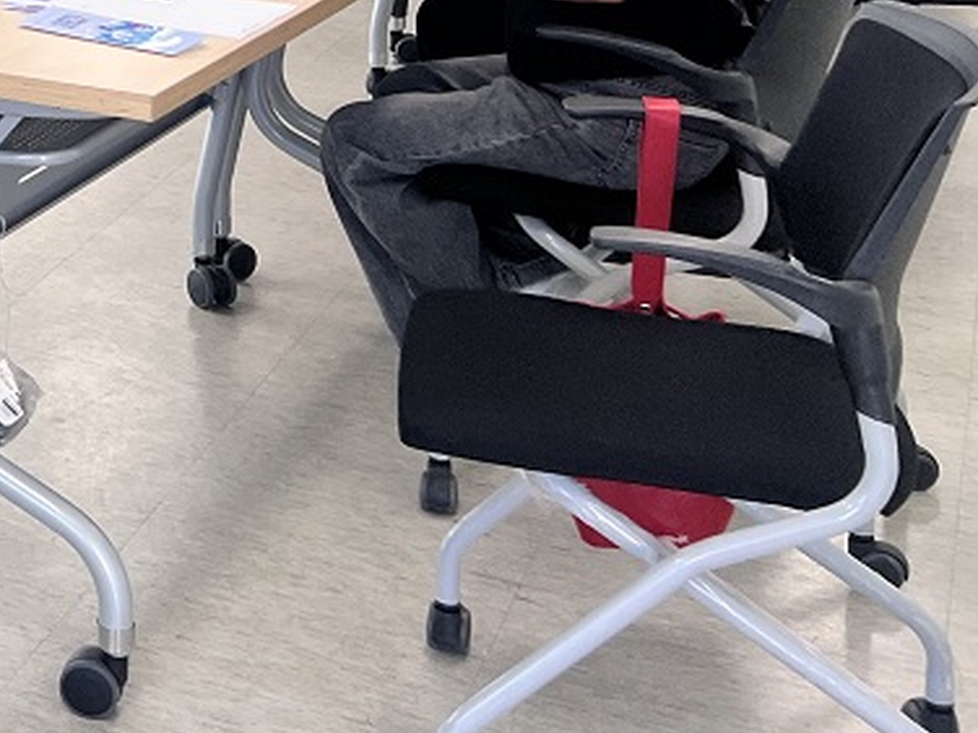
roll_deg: +0.0
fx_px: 2345
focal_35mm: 83
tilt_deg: -6.1
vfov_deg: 16.7
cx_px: -497
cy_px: -247
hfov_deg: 20.2
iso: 40
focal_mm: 5.7
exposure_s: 1/155
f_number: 1.5
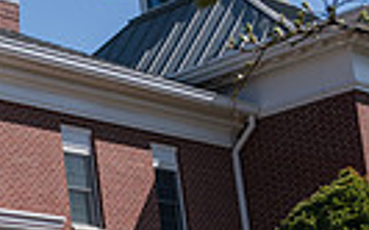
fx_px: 1116
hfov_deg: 16.4
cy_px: 303
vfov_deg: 11.5
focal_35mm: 111
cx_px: -252
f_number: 7.1
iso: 320
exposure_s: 1/320
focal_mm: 25
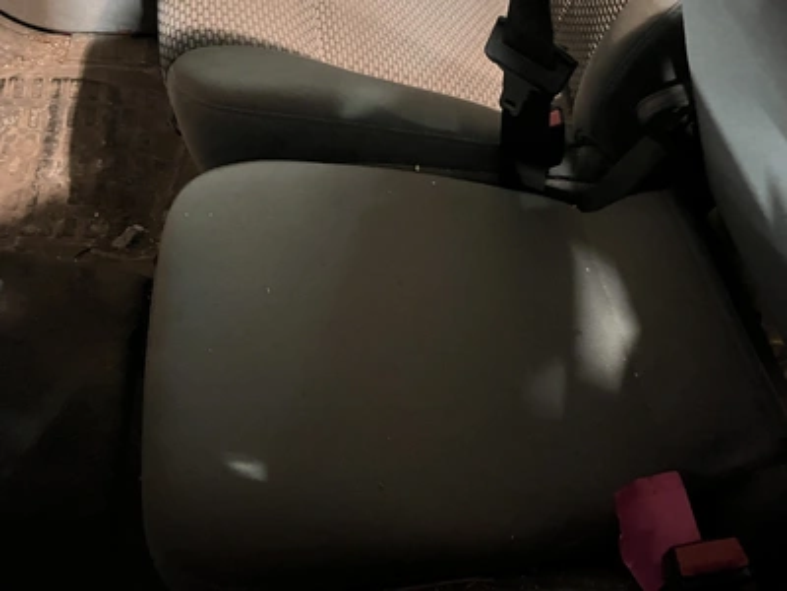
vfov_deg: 53.1
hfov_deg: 67.3
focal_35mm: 26
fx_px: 591
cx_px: 394
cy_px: 296
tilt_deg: -55.8
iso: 8000
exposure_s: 1/15
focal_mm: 5.1
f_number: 1.6
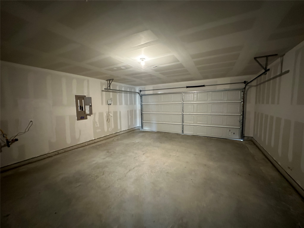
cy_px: 114
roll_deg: +0.9
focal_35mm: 14
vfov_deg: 85.7
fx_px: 123
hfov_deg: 102.1
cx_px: 152
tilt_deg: -4.6
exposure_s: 1/40
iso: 1000
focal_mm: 2.22
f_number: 2.2
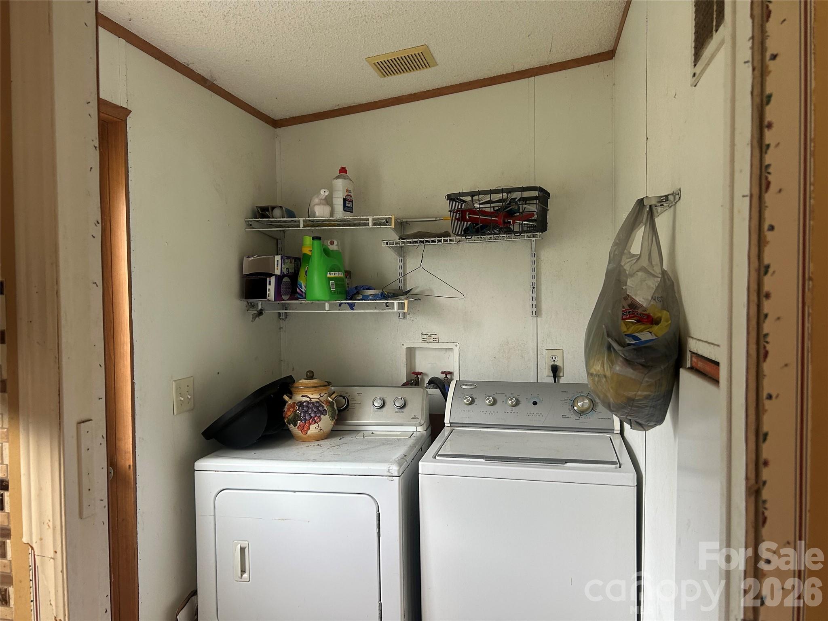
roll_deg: +1.8
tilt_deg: -2.3
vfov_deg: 53.1
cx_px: 414
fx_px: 622
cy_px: 310
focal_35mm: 26
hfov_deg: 67.3
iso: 100
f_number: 1.5
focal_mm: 5.7
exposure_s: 1/60
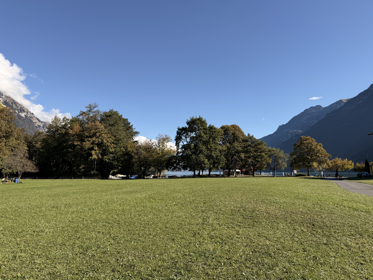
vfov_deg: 56.8
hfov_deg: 71.6
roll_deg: +1.1
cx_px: 186
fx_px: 259
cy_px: 140
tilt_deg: +6.6
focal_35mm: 24
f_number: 1.78
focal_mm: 6.76
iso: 80
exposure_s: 1/3425
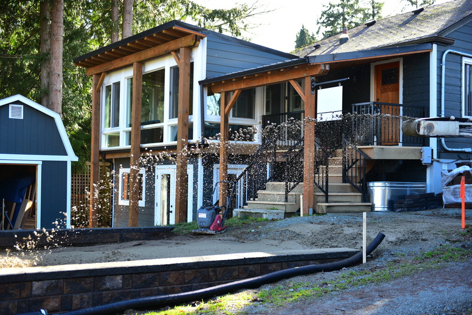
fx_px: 630
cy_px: 158
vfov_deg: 28.1
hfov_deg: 41.1
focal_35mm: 48
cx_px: 236
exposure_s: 1/800
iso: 640
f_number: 2.8
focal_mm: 48
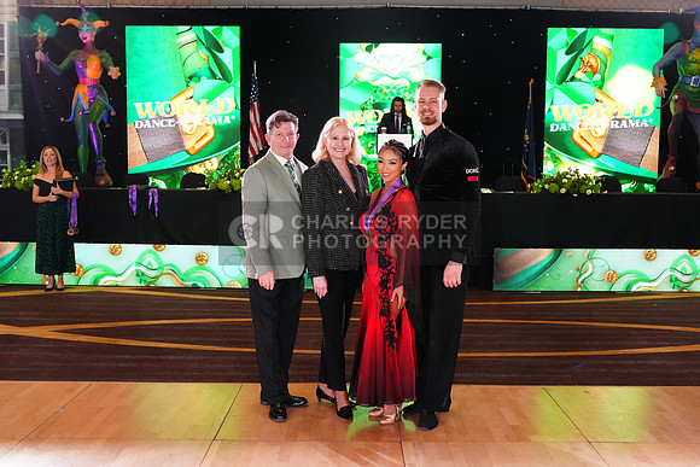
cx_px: 350
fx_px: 700
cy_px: 234
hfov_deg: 53.1
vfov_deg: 36.9
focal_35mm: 36
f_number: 5.6
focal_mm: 36
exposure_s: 1/200
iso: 3200
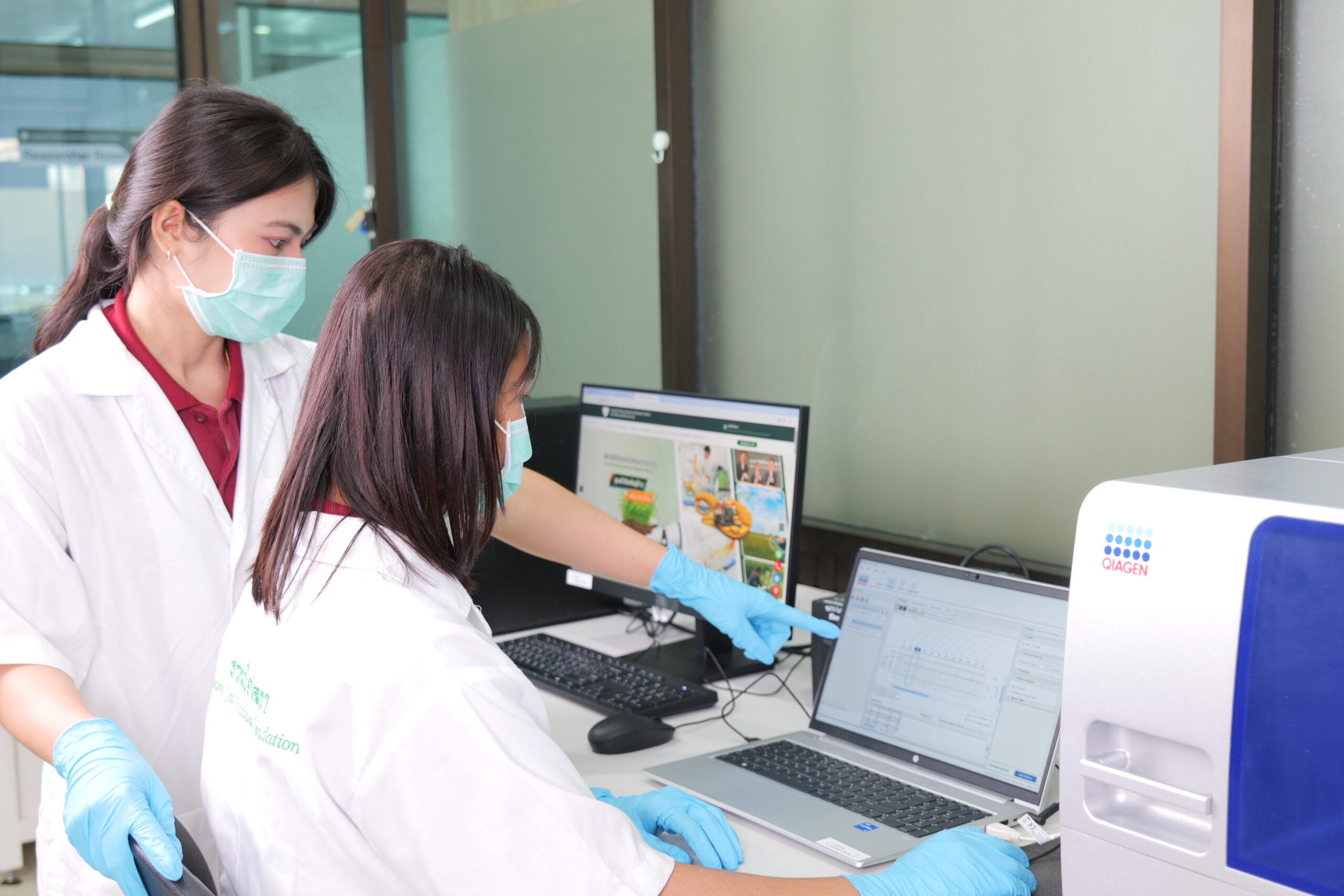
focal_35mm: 44
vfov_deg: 30.5
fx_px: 1643
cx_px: 672
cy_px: 448
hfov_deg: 44.5
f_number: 5
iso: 2000
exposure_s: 1/60
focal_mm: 44
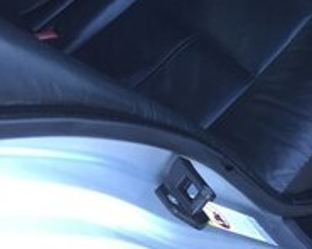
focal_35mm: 76
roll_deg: -6.4
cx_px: 299
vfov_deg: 18.2
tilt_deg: -31.2
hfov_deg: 24.1
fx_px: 702
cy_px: -113
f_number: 2.2
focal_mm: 4.15
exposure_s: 1/33
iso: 40
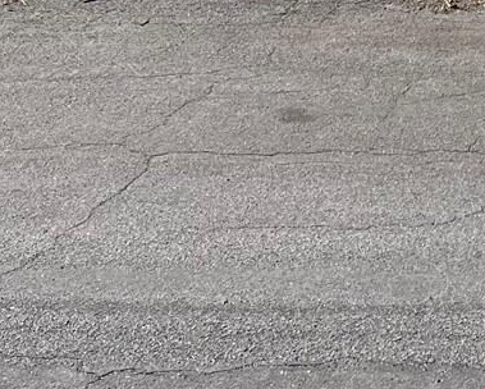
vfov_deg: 12.8
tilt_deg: +0.9
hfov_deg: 16.5
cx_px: 700
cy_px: -356
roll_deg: -0.5
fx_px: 1537
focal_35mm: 107
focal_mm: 5.7
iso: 50
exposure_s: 1/3257
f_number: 1.5
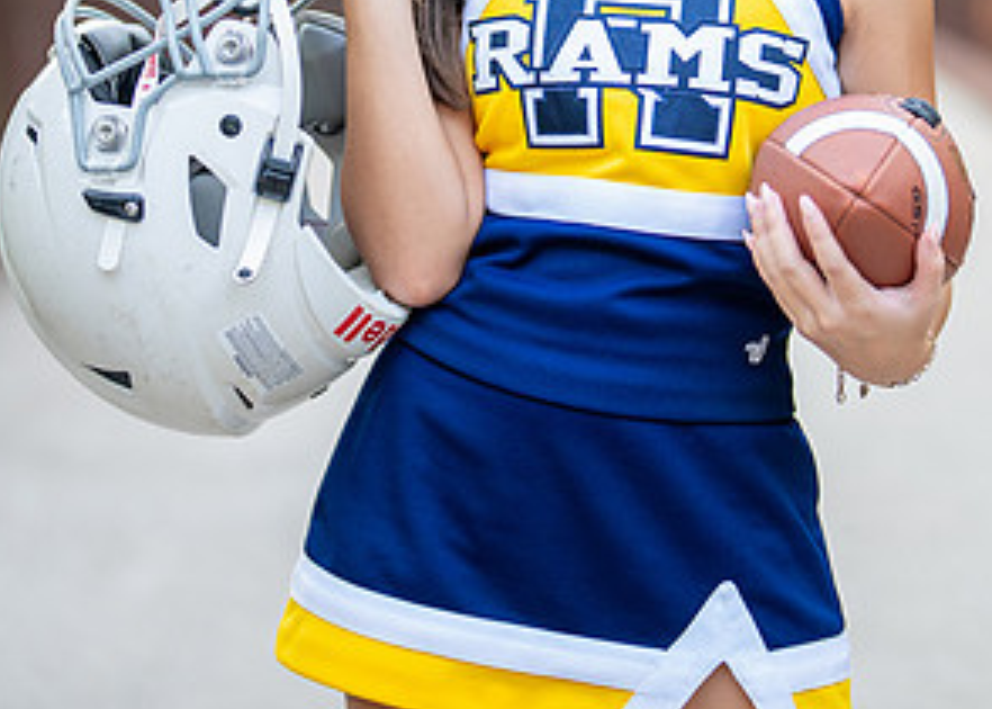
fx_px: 3409
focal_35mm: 121
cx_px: 649
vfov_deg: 11.7
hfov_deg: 16.5
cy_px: 8
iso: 320
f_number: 1.2
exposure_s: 1/500
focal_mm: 50
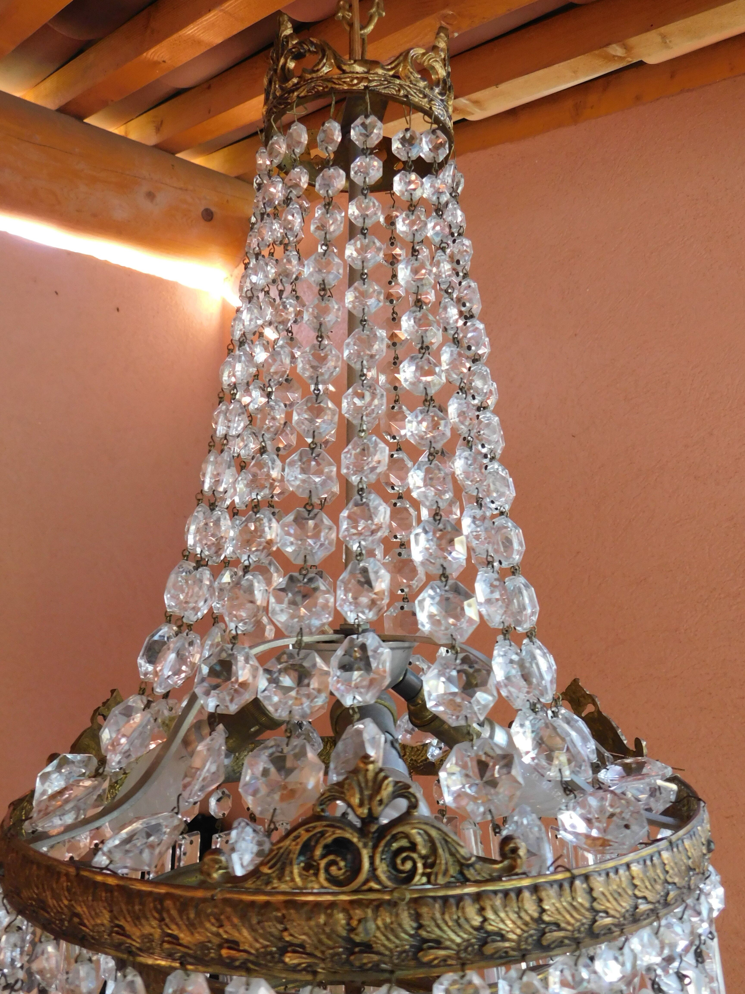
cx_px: 372
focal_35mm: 30
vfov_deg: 60.0
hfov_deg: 46.8
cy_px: 497
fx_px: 861
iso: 280
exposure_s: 1/30
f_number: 3.2
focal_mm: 5.3
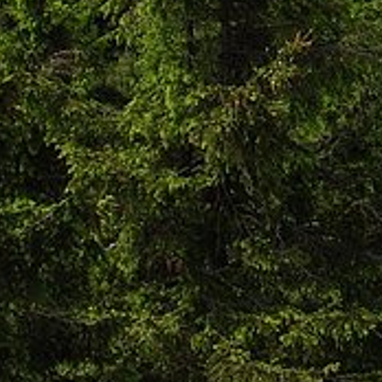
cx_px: 648
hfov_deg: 10.4
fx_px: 1998
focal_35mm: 160
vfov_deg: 10.3
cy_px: -311
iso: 80
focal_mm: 7.8
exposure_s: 1/350
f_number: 6.3
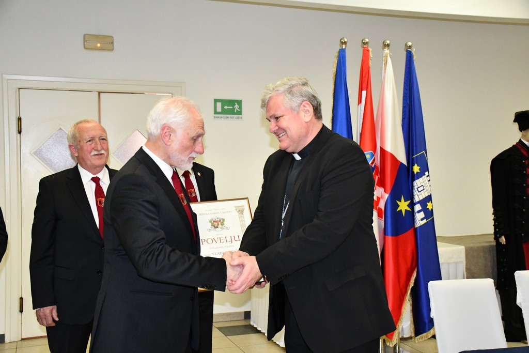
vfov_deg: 29.9
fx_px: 661
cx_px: 264
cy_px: 176
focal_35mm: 45
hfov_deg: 43.6
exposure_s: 1/60
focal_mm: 30
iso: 3200
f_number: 4
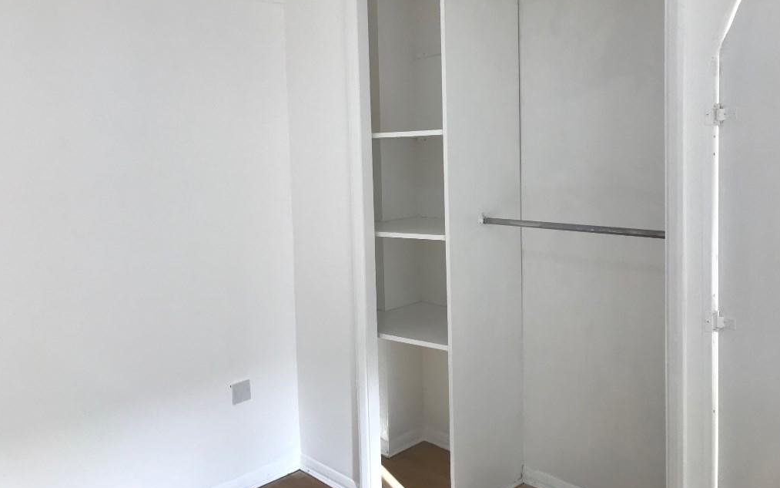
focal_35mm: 30
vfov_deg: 41.7
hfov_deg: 62.9
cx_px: 391
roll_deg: +1.5
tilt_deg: -3.1
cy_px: 201
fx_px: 638
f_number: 1.8
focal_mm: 3.99
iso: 25
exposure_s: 1/100
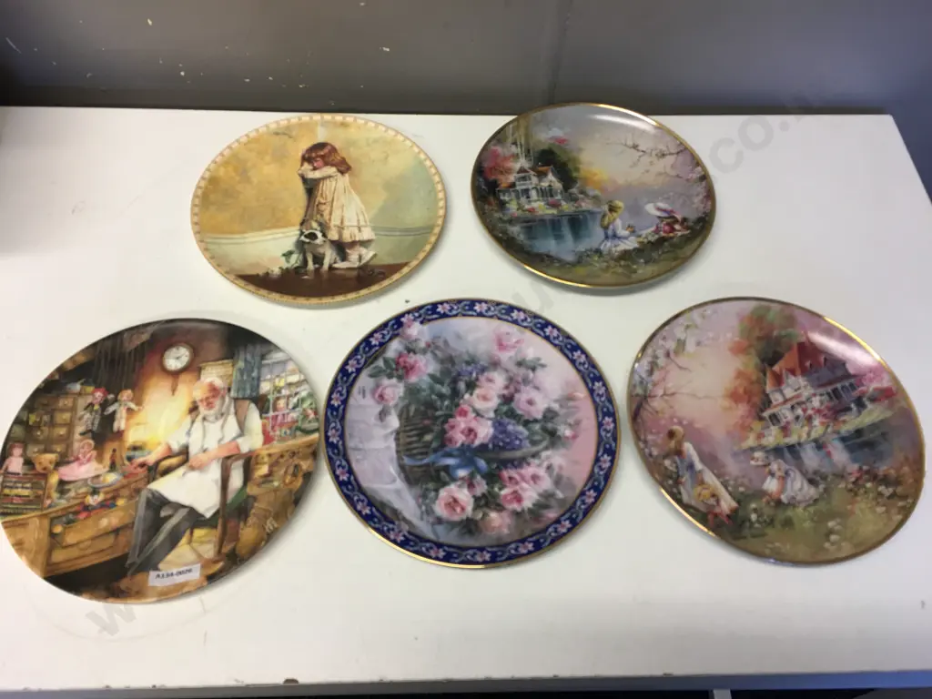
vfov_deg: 48.2
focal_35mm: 29
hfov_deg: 61.7
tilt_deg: -55.8
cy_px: 350
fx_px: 781
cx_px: 466
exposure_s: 1/33
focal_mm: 4.15
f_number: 2.2
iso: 40
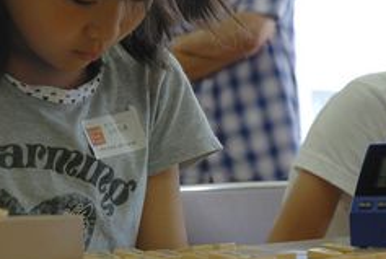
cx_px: 171
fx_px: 1407
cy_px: 30
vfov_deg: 10.5
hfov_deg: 15.6
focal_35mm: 131
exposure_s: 1/80
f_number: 4.5
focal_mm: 46
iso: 200
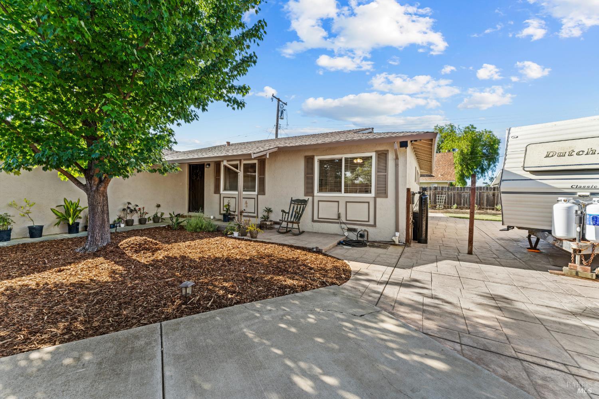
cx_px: 300
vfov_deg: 81.2
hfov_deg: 104.3
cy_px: 200
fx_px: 233
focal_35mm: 14
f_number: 7.1
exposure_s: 1/15
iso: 100
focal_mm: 14
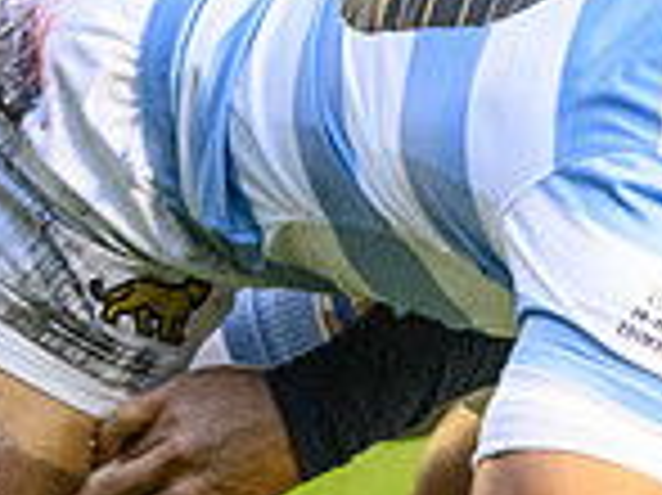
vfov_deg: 0.6
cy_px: 413
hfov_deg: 0.9
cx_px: 774
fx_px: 43911
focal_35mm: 2298
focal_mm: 400
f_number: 3.5
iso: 4000
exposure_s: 1/1000
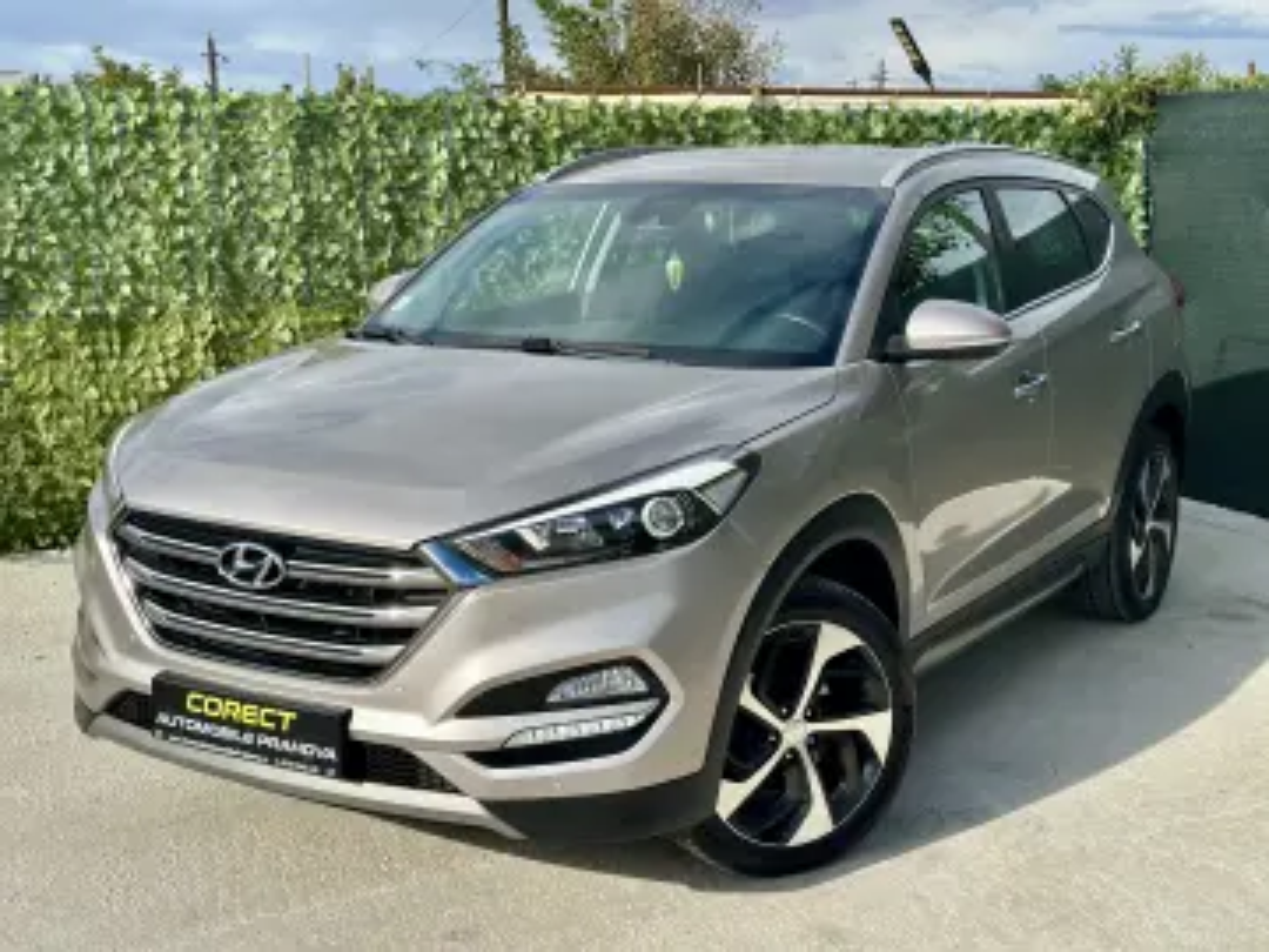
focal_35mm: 48
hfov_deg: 39.7
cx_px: 634
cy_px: 476
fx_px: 1760
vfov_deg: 30.3
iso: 80
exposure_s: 1/3731
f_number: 1.78
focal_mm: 6.86
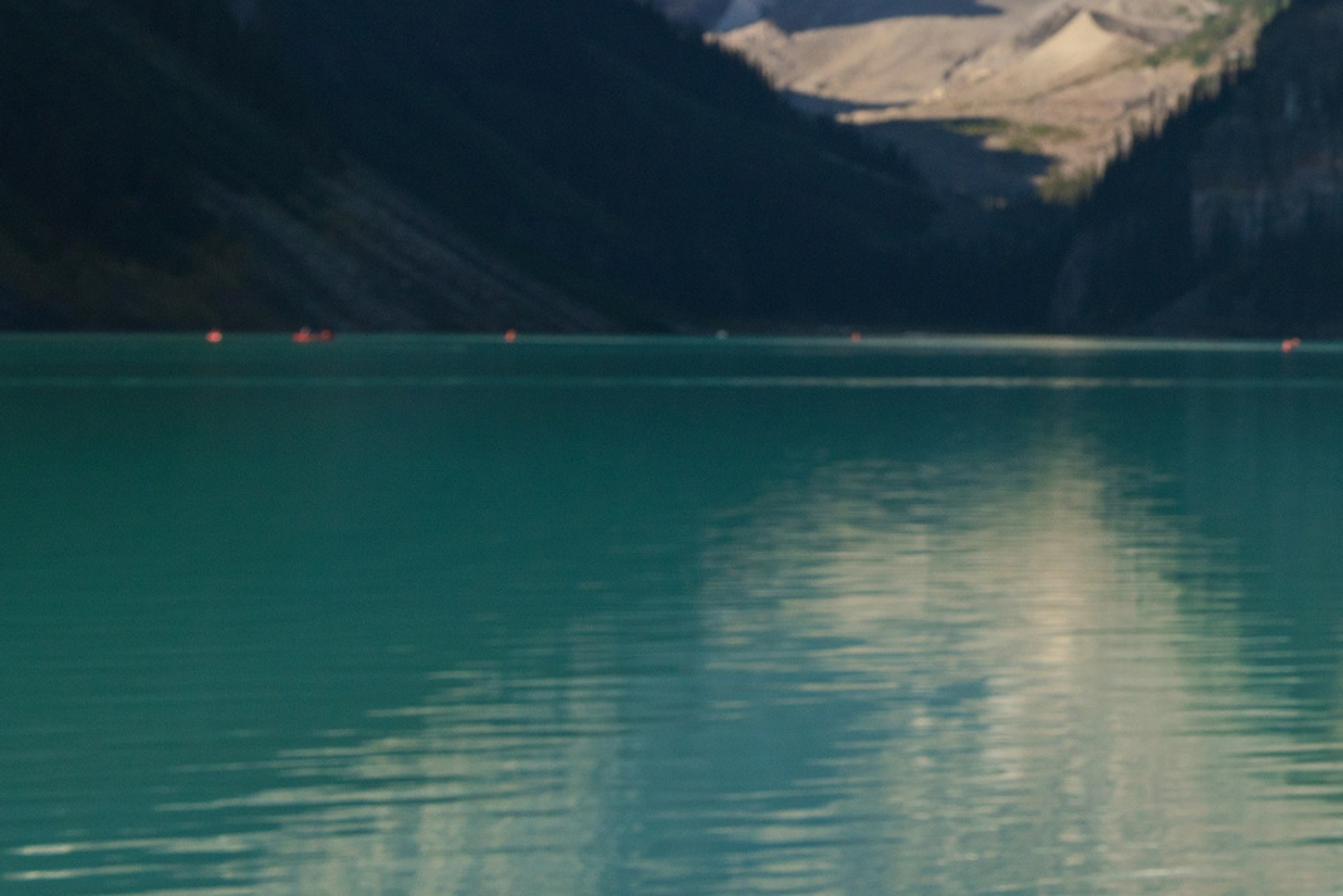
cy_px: -54
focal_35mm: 125
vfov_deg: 10.8
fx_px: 4664
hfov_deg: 15.6
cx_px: 1763
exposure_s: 1/1000
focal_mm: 44
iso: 320
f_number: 8
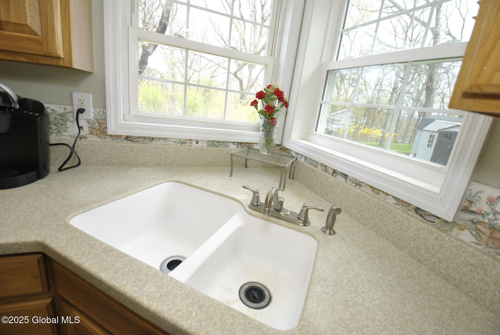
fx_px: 209
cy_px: 168
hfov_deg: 100.3
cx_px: 250
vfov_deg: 77.5
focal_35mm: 15
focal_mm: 10
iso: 200
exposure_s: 1/200
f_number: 4
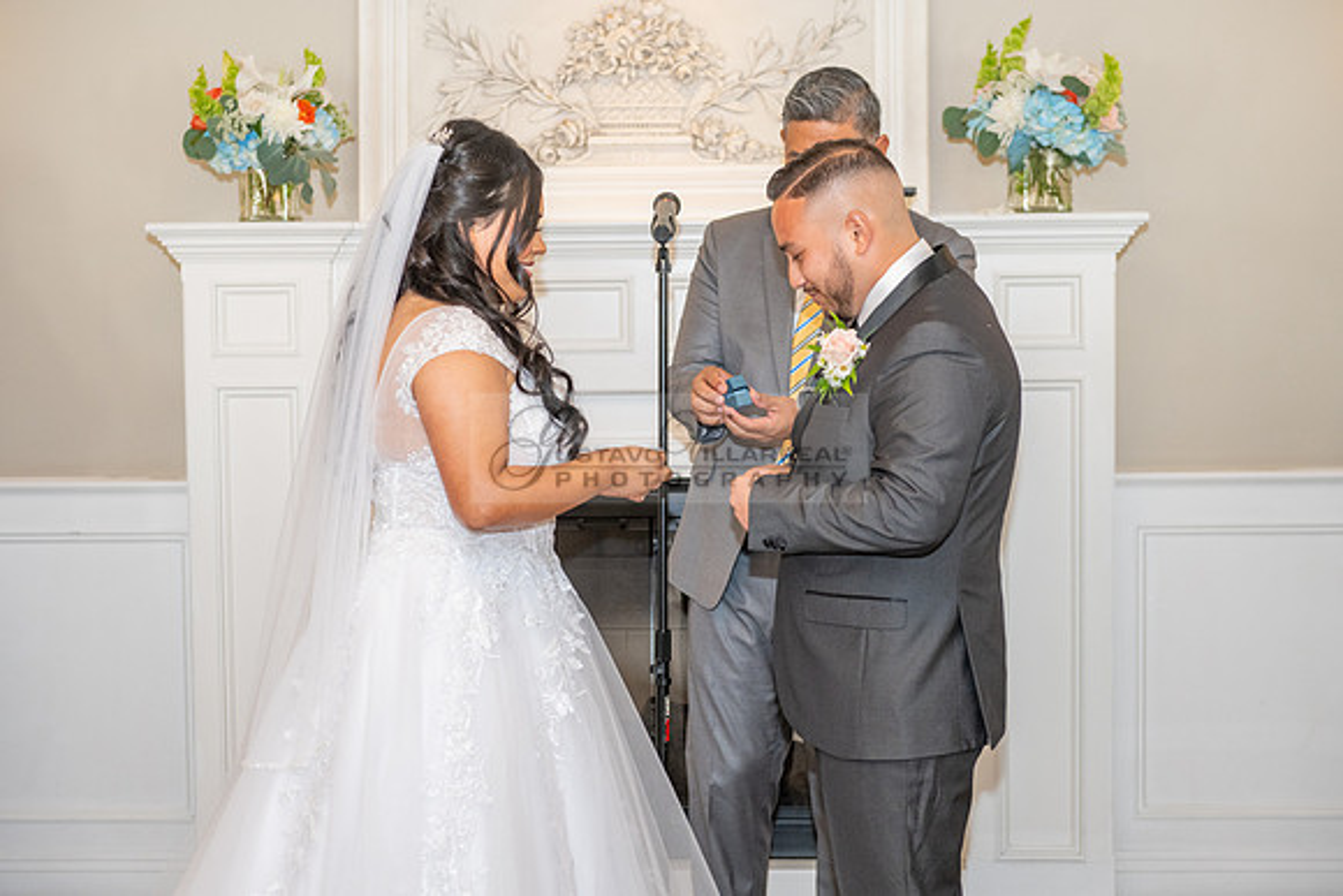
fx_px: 2722
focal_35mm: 73
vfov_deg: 18.7
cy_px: 448
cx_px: 671
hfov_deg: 27.7
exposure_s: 1/200
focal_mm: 70
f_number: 3.5
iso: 1250
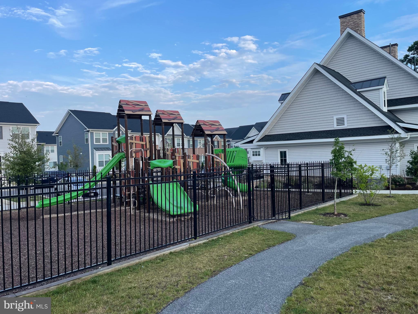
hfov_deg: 67.3
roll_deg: +2.3
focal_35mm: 26
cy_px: 157
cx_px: 209
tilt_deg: +0.5
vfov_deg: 53.1
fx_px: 314
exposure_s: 1/988
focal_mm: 4.2
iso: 32
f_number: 1.6
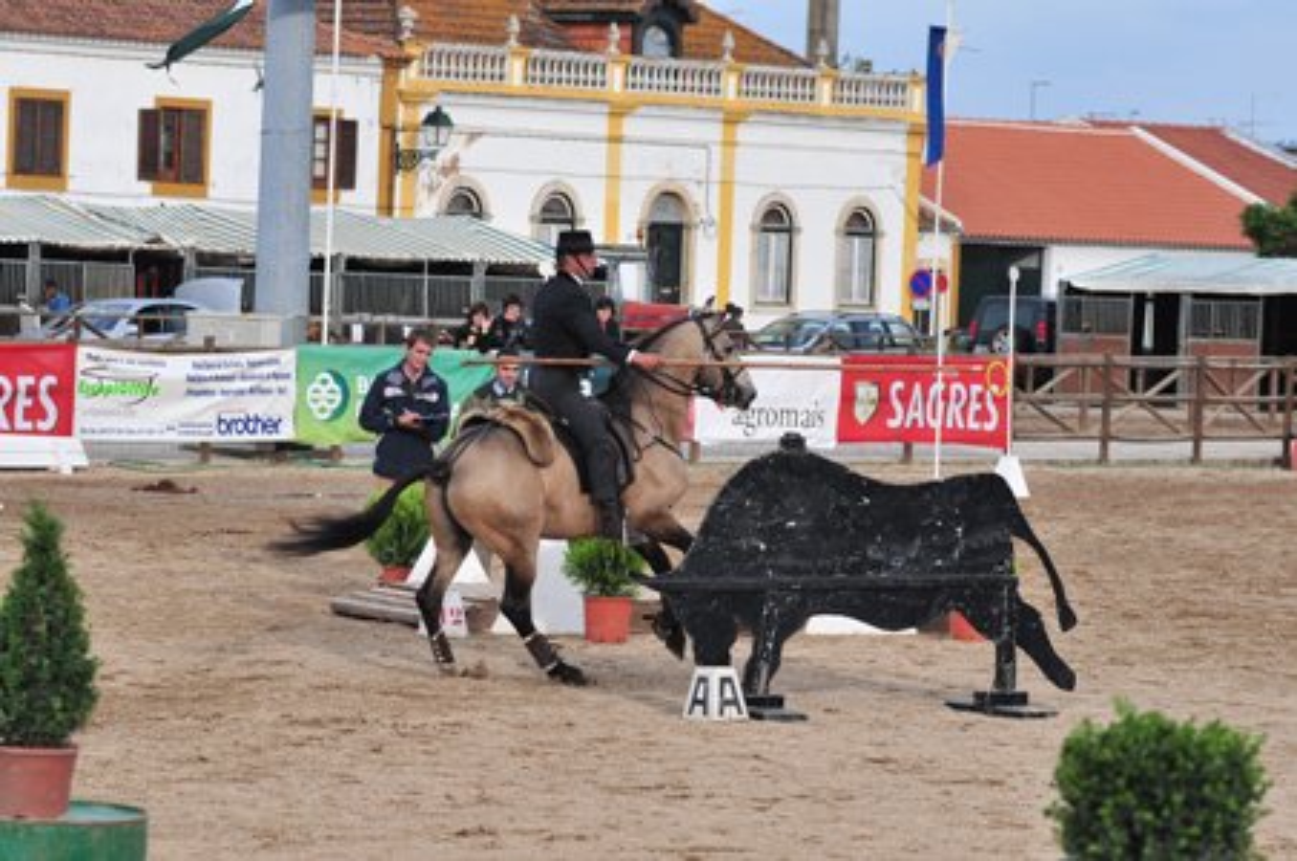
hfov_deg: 13.1
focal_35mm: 158
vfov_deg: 8.7
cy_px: 430
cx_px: 648
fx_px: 5666
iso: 400
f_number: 4.5
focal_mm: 105
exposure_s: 1/1250
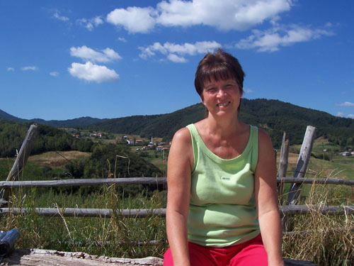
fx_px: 348
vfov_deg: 41.8
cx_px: 177
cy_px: 133
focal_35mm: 34
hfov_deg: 54.0
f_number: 5.6
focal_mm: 5.6
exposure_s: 1/750
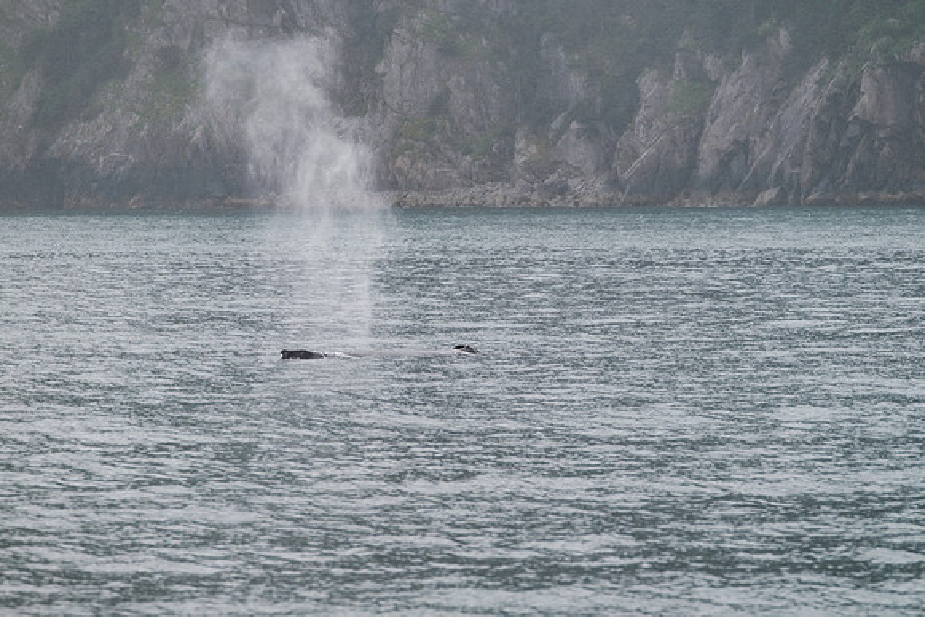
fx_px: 7556
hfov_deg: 7.0
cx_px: 462
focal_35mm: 294
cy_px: 308
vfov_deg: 4.7
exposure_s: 1/250
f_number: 5.6
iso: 320
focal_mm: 196
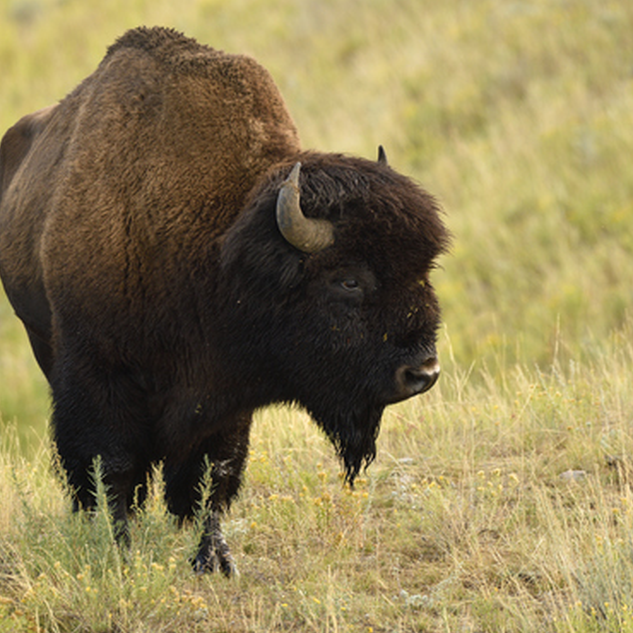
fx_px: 10096
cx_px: 282
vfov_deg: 3.6
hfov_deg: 3.6
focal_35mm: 488
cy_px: 317
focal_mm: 380
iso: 1000
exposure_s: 1/400
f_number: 6.3
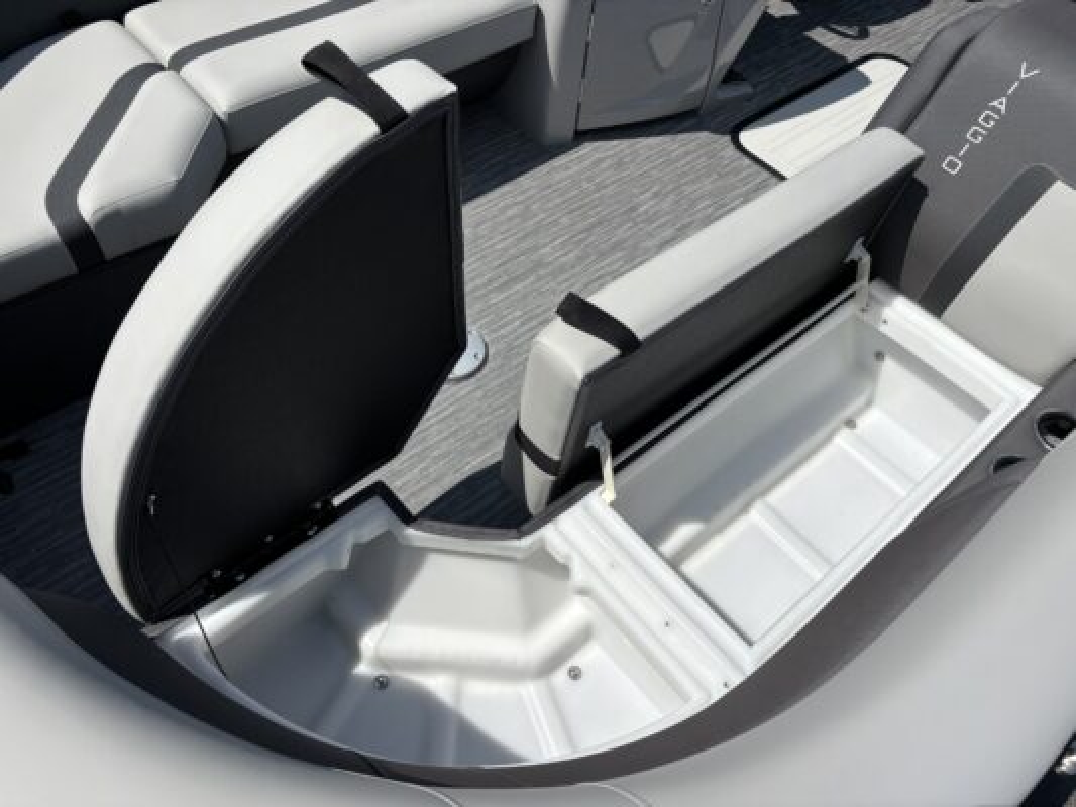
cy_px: 404
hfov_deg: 67.3
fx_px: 808
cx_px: 538
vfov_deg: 53.1
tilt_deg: -52.2
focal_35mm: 26
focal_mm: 5.96
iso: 50
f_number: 1.6
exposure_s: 1/7692
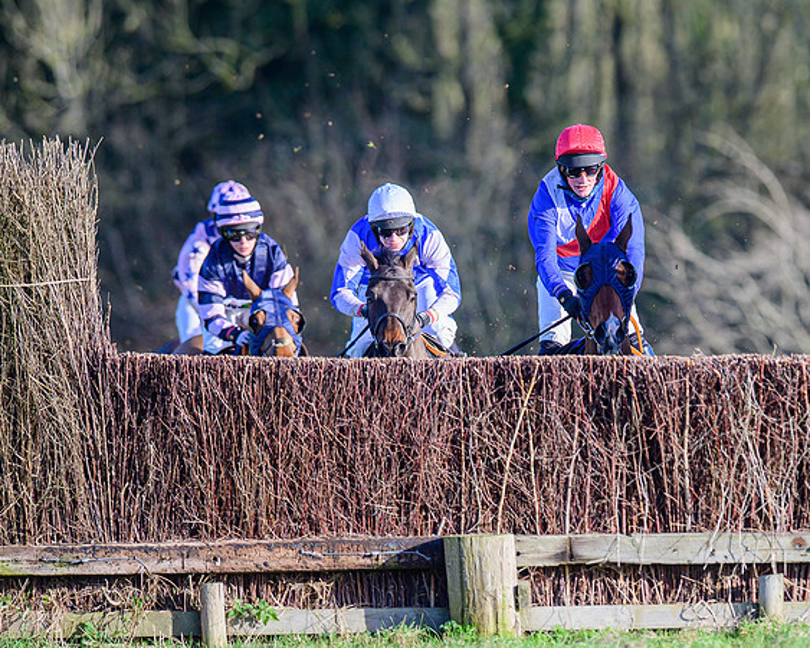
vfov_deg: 2.5
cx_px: 545
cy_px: 295
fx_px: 15062
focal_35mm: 629
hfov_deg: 3.1
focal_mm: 400
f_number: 5
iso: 400
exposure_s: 1/2000
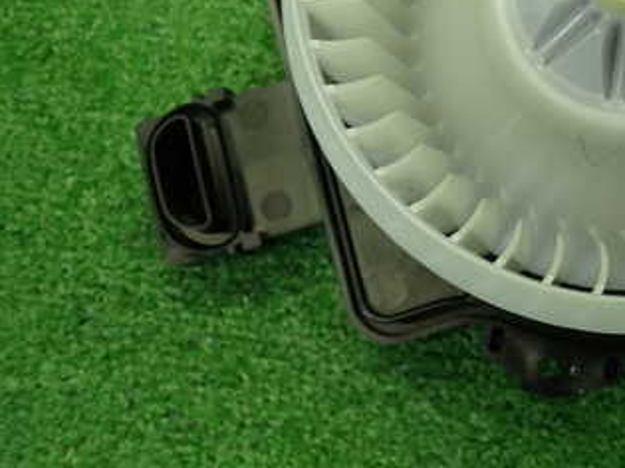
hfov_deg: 30.0
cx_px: 593
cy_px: 26
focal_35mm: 61
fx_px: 1101
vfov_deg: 23.2
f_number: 2.4
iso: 200
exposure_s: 1/60
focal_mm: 5.79
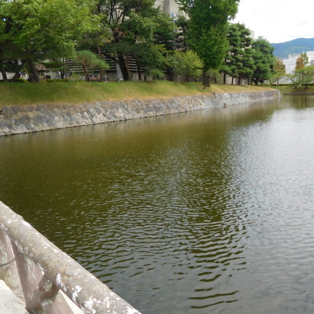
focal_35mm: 30
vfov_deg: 54.0
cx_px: 210
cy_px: 159
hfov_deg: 53.0
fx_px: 308
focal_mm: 4.5
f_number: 3.4
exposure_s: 1/500
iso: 125
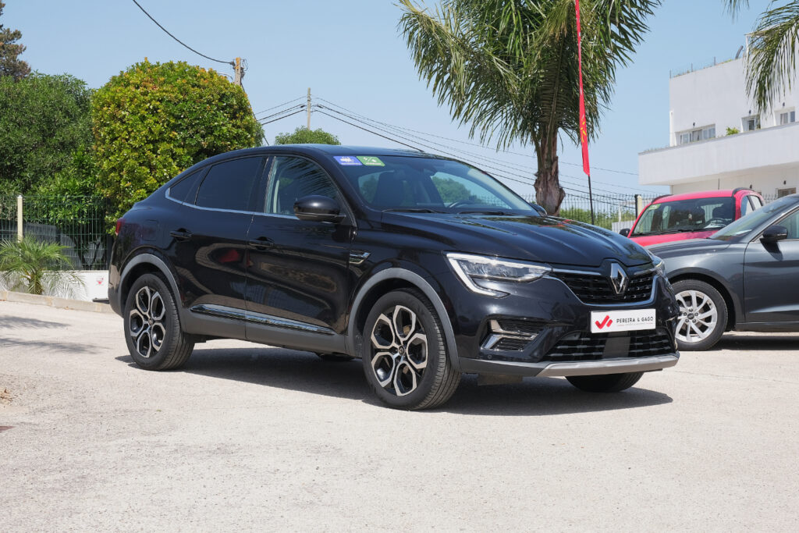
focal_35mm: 67
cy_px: 266
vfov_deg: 20.3
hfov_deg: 30.1
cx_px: 400
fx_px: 1487
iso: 160
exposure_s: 1/200
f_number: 9
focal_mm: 44.5
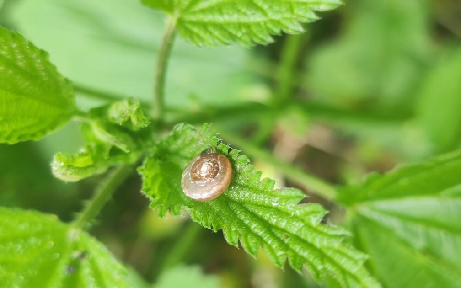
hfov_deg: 36.3
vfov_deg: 23.1
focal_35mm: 56
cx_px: 231
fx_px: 704
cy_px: 135
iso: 185
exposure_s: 1/50
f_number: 1.75
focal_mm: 4.77
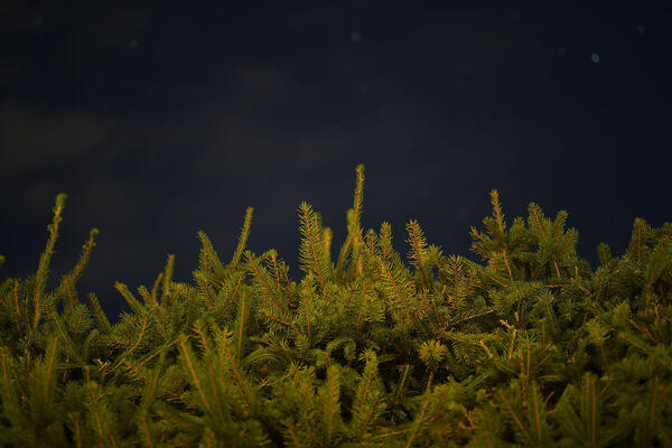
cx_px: 336
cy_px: 224
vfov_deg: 27.0
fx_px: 933
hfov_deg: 39.6
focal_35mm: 50
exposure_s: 30
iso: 100
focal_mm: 50
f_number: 1.8
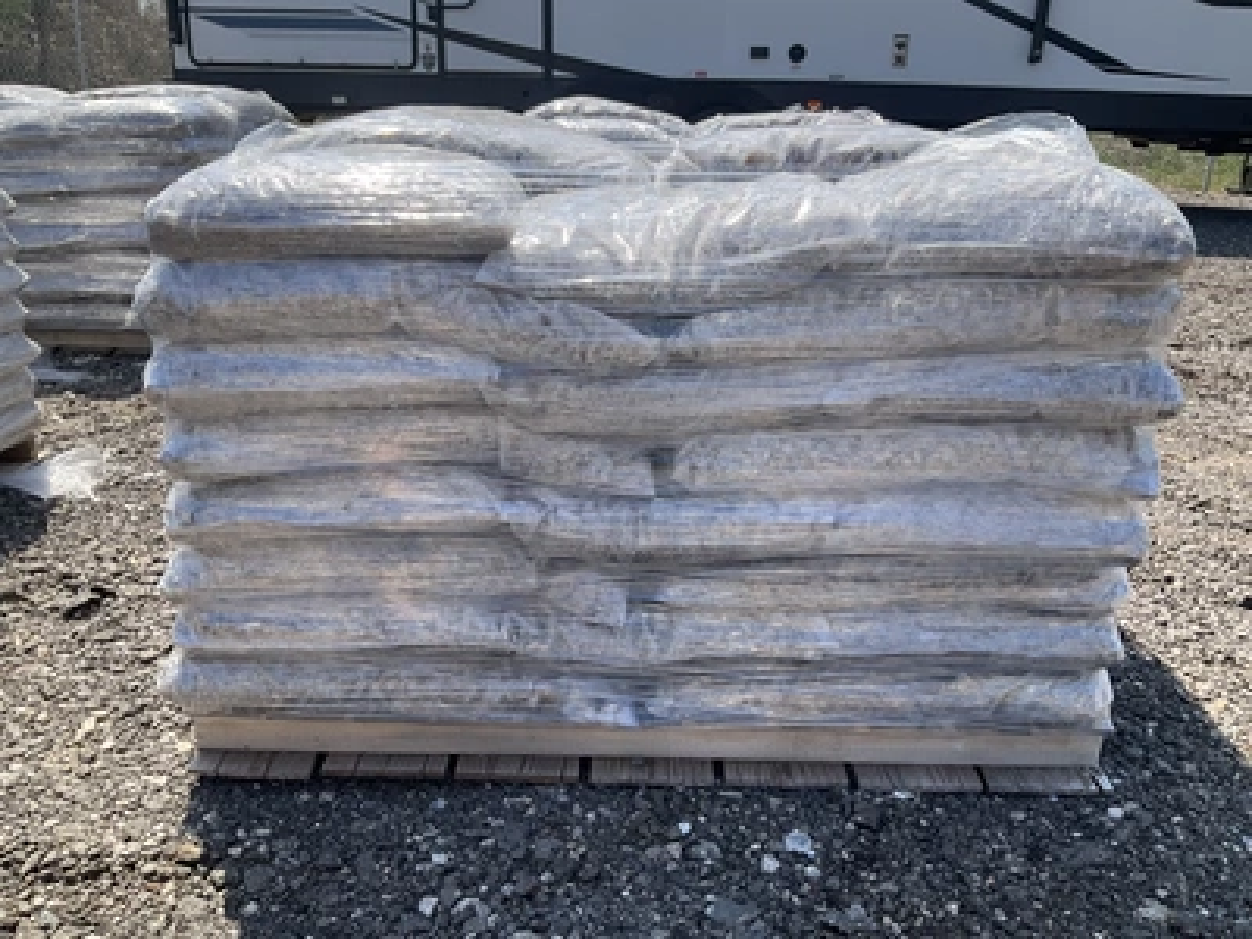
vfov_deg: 48.2
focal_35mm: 29
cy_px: 470
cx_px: 626
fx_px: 1049
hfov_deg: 61.7
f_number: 1.8
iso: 25
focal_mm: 3
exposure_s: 1/1076
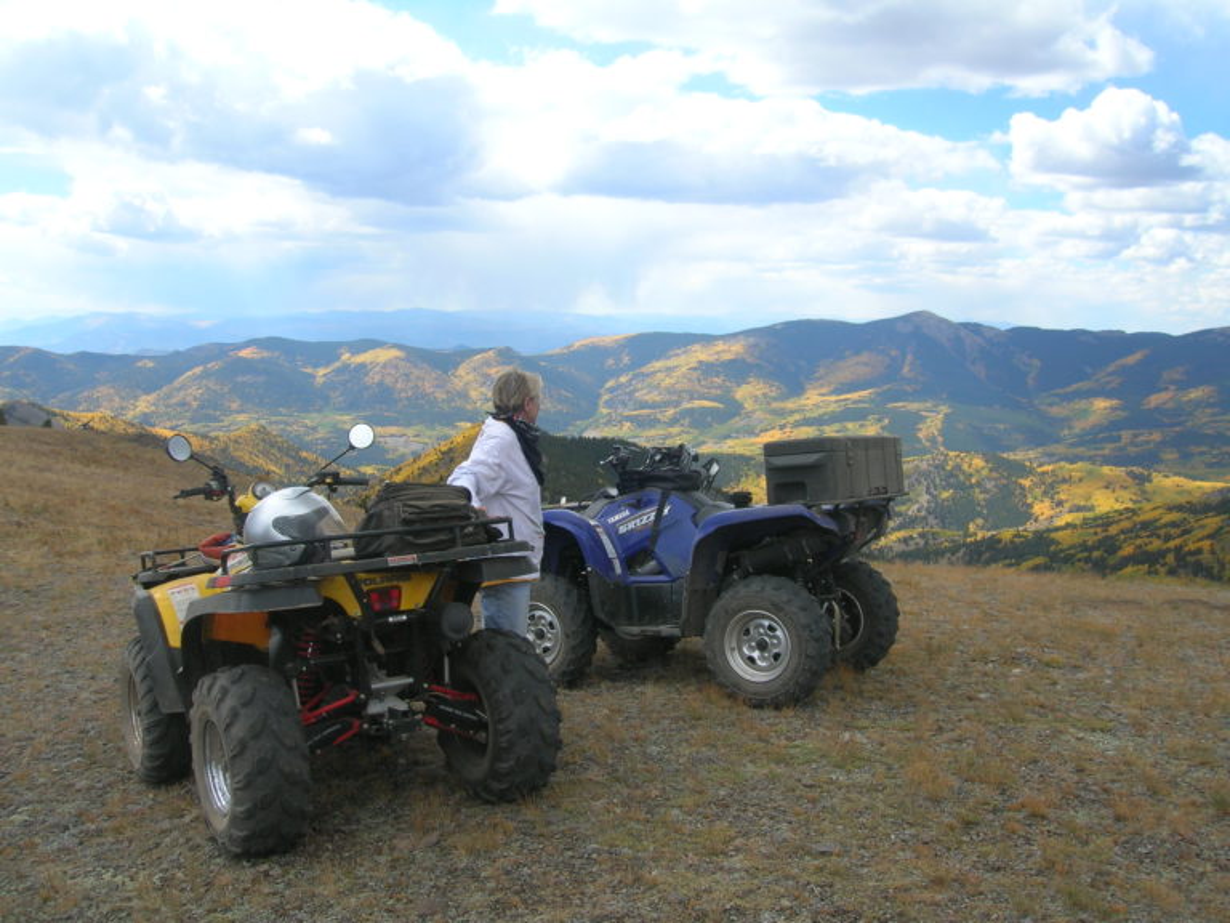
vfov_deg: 41.8
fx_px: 1208
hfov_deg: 54.0
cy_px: 462
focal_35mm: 34
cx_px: 615
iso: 50
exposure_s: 1/265
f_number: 4.9
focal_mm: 5.7
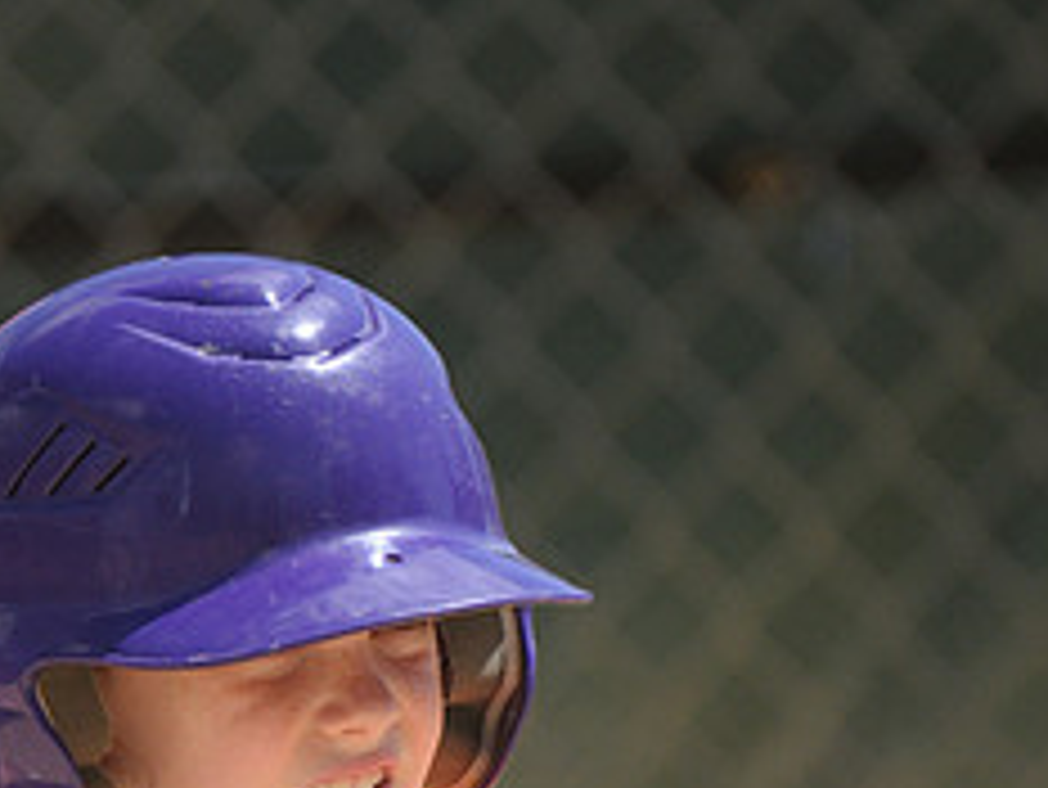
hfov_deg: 1.4
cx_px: 236
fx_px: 43376
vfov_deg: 1.0
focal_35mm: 1432
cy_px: 1153
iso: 640
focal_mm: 400
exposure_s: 1/4000
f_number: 4
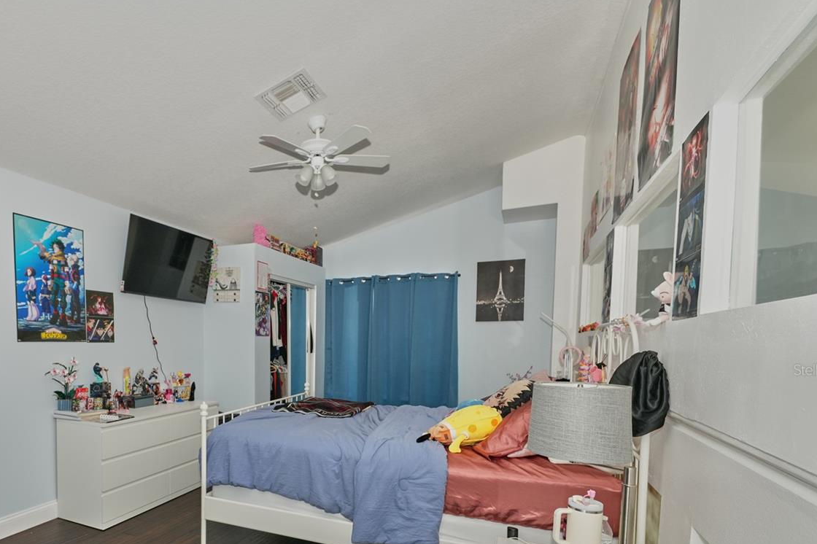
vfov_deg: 60.2
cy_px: 370
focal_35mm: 20
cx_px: 275
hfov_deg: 81.3
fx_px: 454
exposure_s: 1/200
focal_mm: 14
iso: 400
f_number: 4
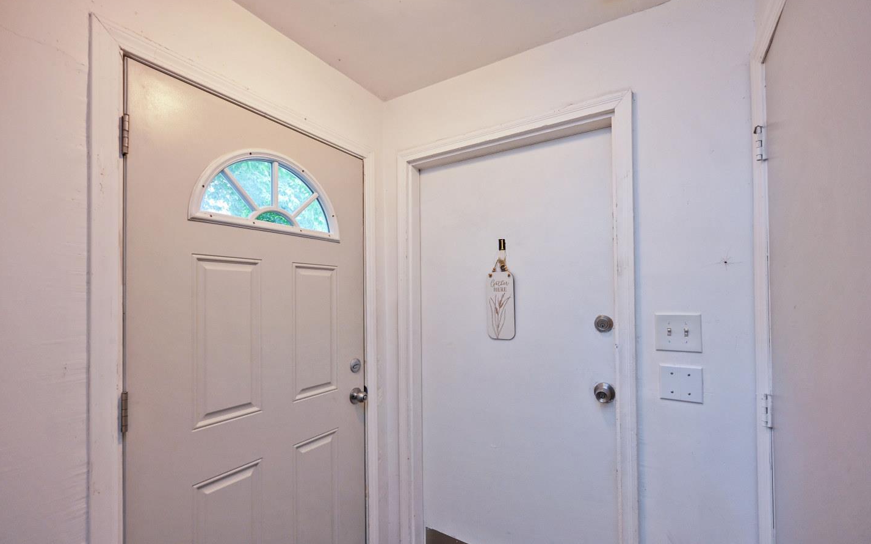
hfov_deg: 101.5
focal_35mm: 15
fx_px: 356
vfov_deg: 74.7
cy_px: 288
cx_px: 436
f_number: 4
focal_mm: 14
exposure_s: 1/60
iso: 500
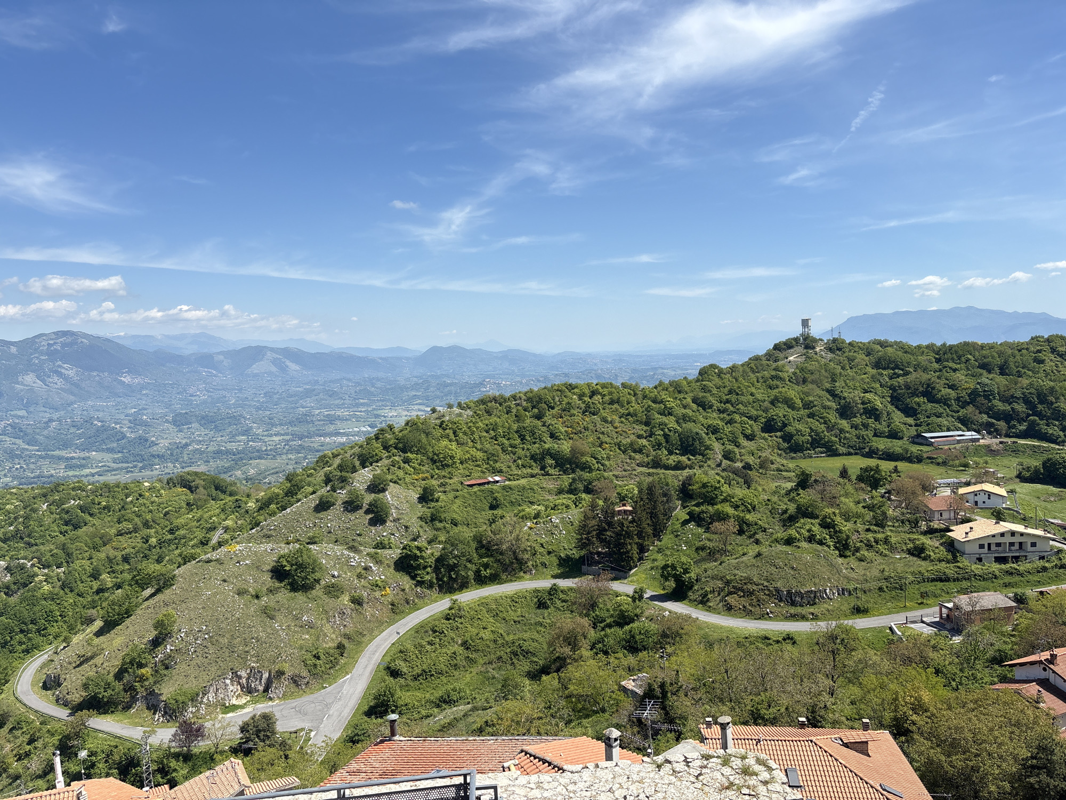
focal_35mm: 26
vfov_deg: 53.1
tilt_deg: -5.0
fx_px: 801
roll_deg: +2.2
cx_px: 533
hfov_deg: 67.3
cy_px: 400
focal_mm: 5.96
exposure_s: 1/2208
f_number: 1.6
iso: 50
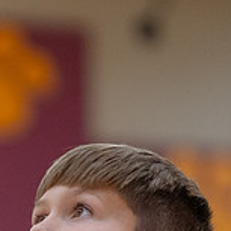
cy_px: 229
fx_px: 2469
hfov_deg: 5.3
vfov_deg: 5.3
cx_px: -145
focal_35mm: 327
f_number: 1.8
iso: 3200
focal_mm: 85
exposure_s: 1/1250
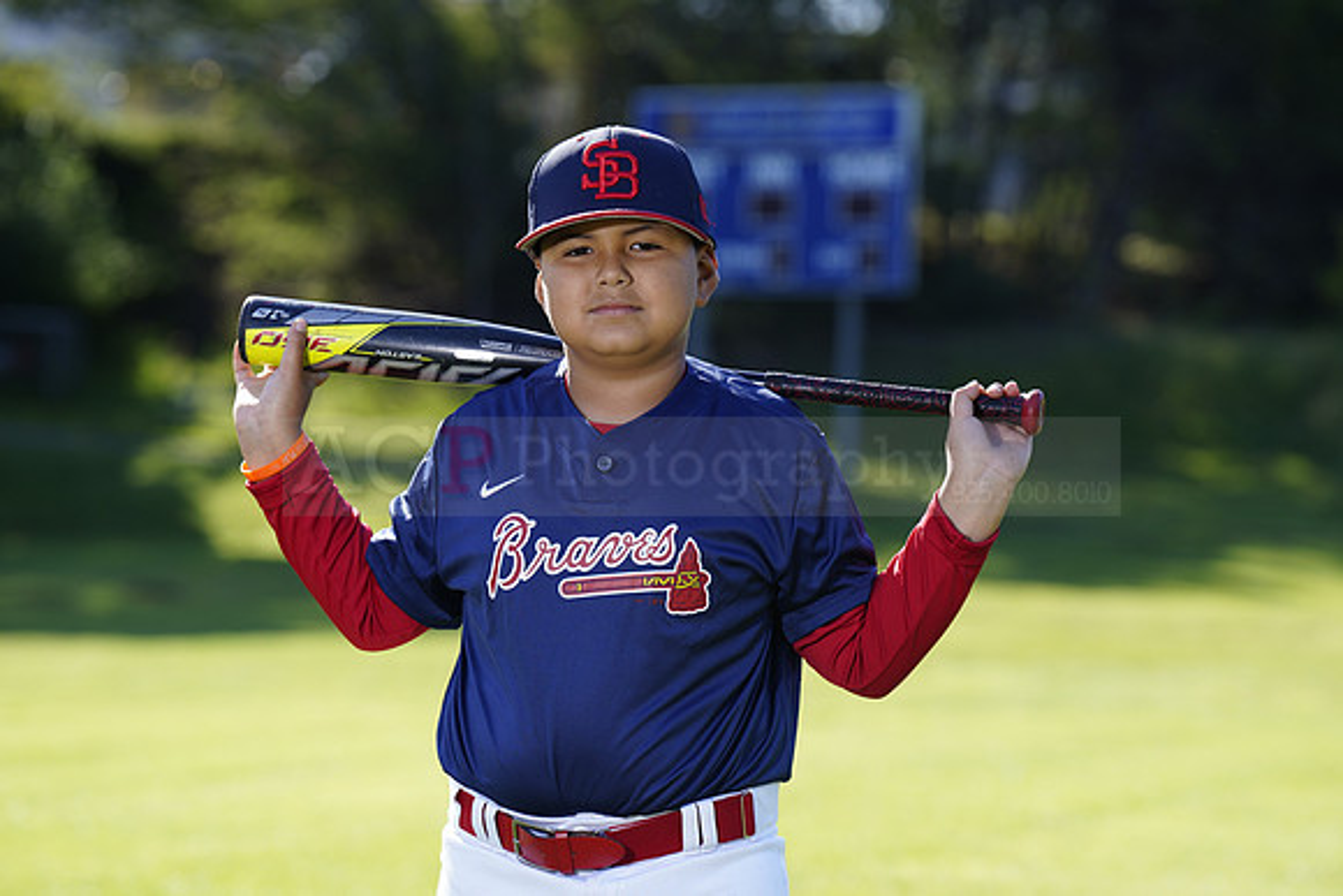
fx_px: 5821
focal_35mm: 156
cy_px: 448
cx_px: 672
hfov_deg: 13.2
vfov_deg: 8.8
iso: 100
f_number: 5
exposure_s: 1/250
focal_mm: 156
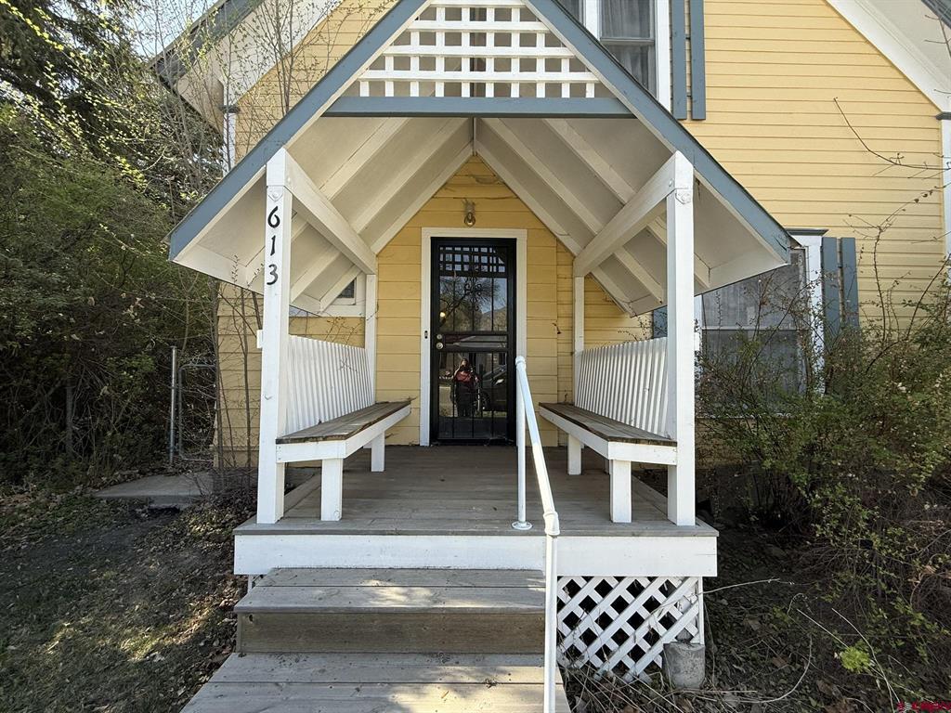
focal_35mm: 14
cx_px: 476
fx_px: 385
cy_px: 356
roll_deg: +0.3
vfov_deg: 85.7
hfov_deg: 102.1
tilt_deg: +2.2
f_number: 2.2
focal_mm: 2.22
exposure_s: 1/336
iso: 64
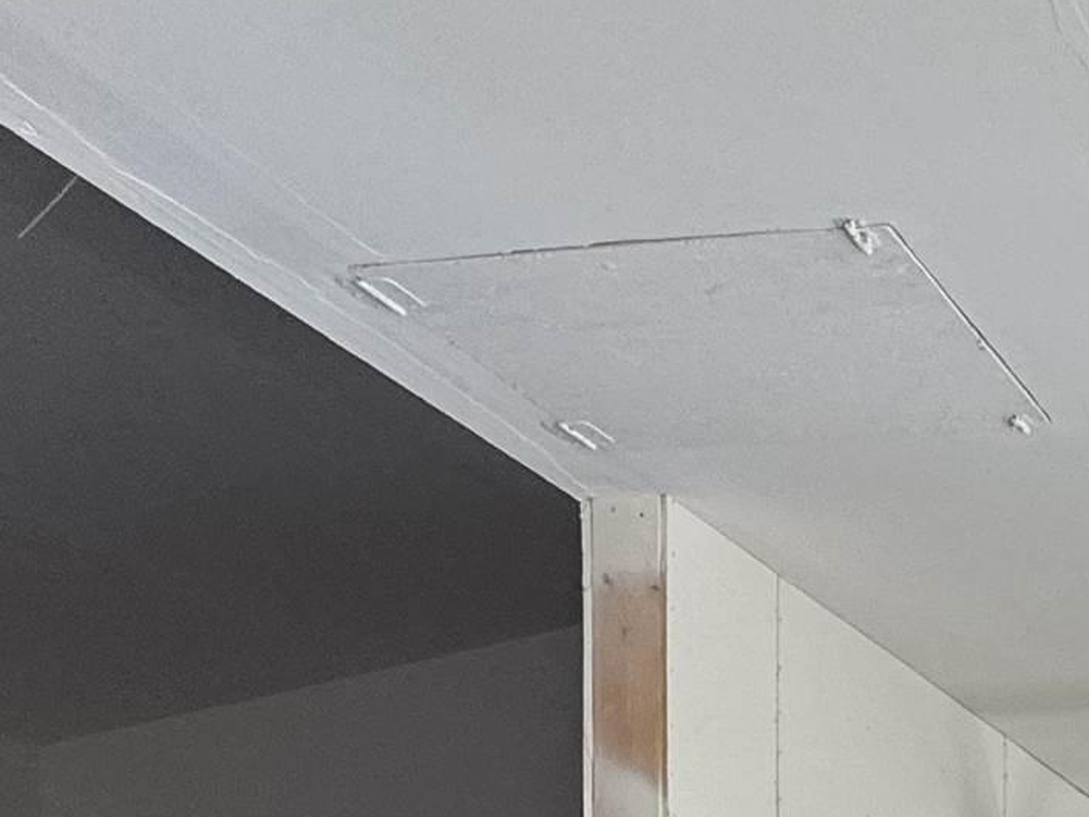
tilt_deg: -2.5
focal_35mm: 61
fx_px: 1919
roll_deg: -1.2
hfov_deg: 26.6
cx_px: 1433
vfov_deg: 19.9
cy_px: 1314
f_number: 2.2
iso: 80
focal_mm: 2.22
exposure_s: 1/99
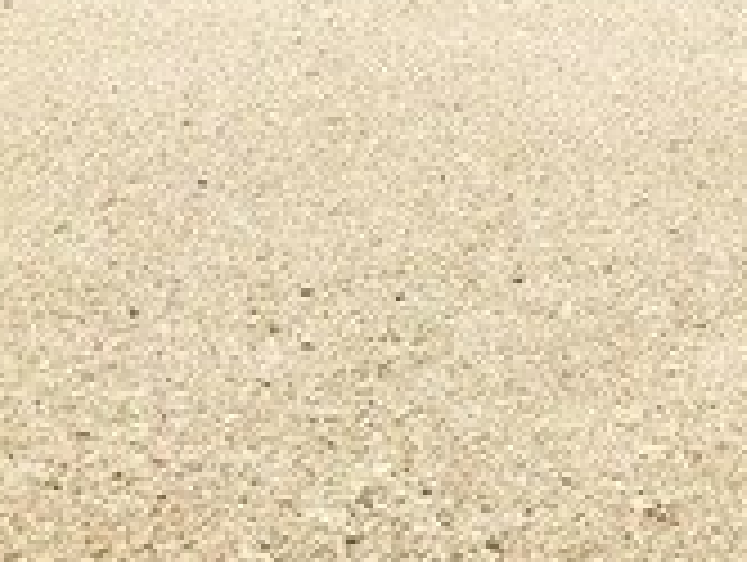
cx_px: 1310
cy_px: -429
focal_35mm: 111
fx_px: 2399
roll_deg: -1.4
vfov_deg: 12.3
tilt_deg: -7.4
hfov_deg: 15.4
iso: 20
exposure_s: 1/2083
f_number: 1.8
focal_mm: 3.99
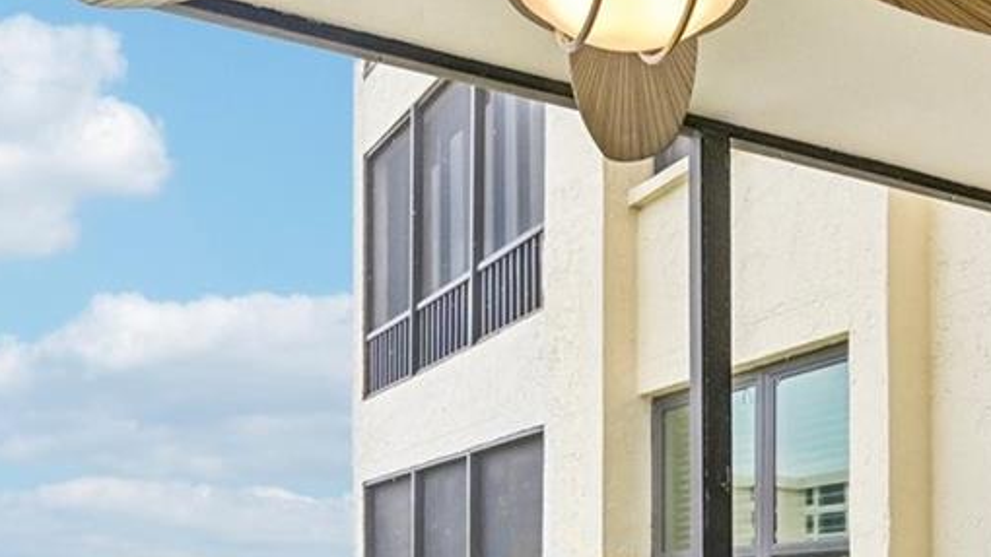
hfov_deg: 43.3
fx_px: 1209
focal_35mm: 46
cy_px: 600
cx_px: 735
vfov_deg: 24.4
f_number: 8
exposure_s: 1/320
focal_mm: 14
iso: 400
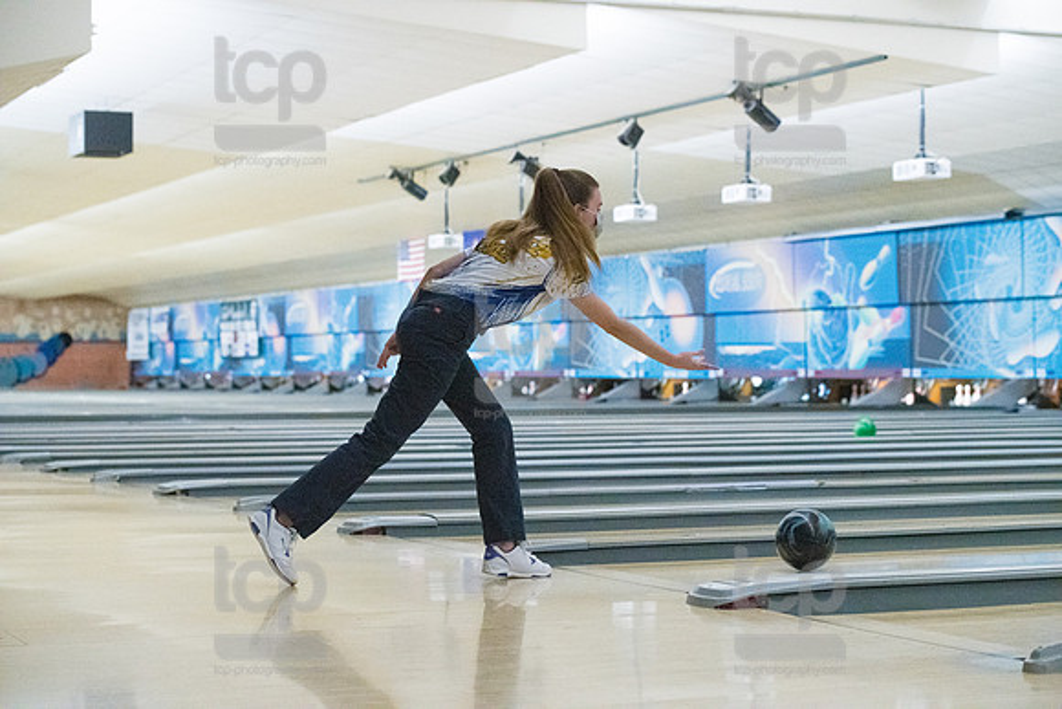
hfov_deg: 25.4
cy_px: 354
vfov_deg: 17.1
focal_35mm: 80
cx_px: 531
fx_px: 2360
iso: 10000
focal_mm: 80
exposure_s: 1/1000
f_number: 4
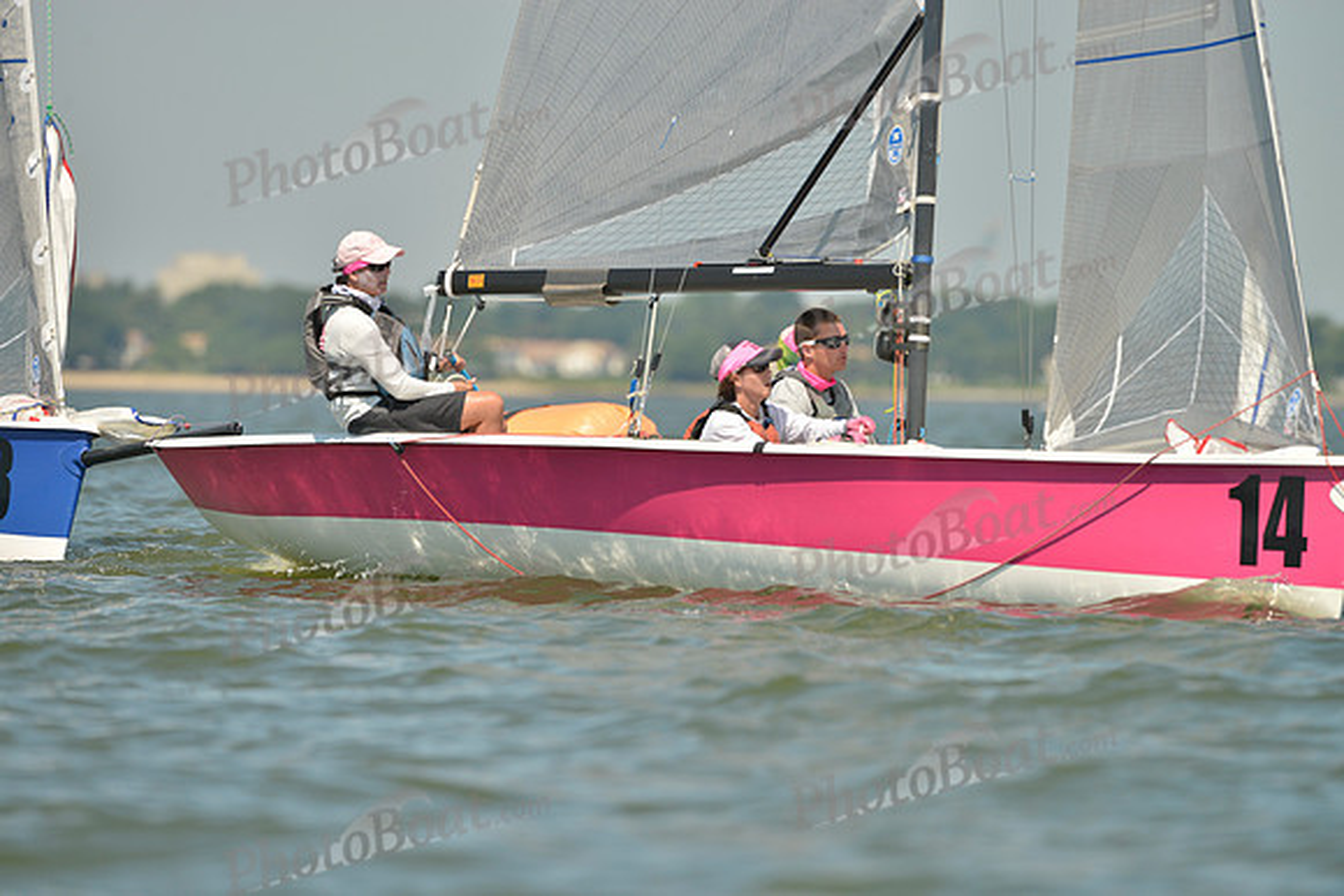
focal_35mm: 400
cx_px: 672
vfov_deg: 3.4
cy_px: 448
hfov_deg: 5.2
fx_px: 14936
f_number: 6.3
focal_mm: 400
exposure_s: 1/1000
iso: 200
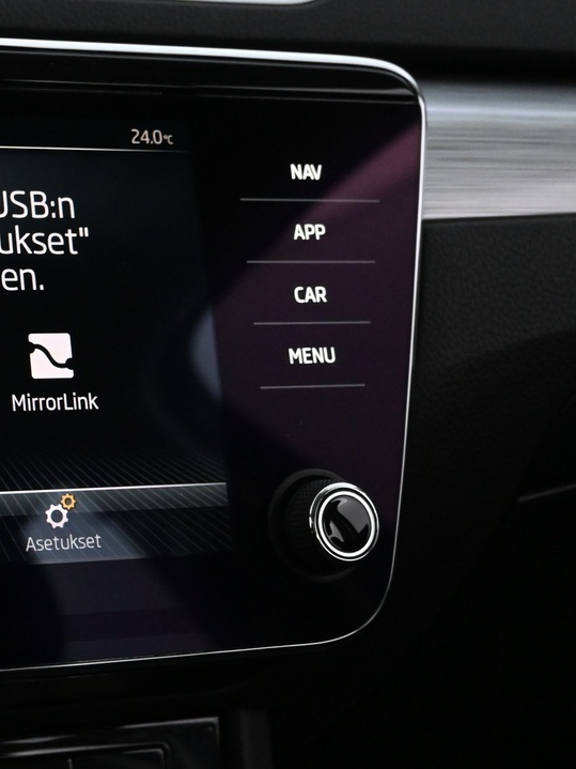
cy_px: 322
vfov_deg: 29.1
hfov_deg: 19.9
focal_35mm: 67
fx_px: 1479
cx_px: -215
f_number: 3.8
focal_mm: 20.5
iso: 2200
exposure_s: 1/30
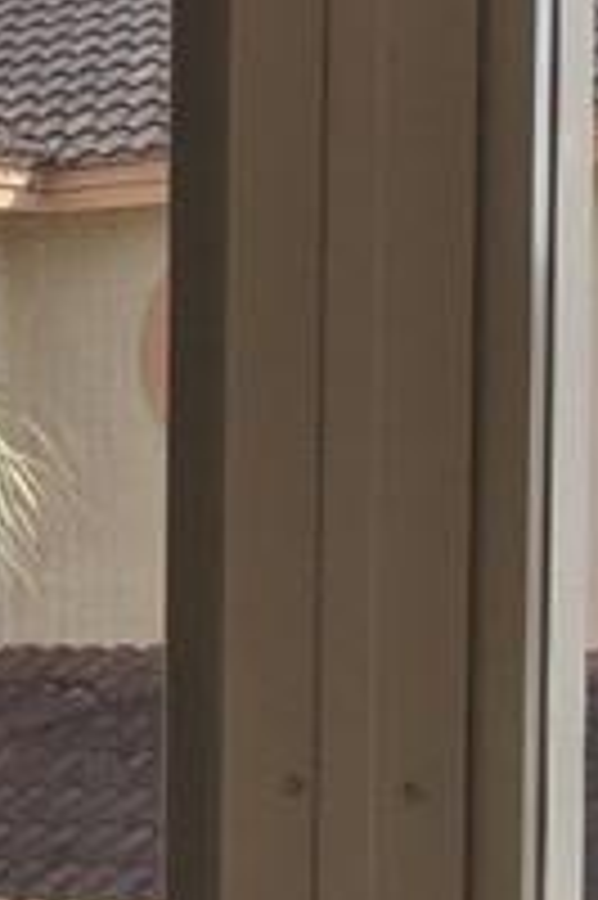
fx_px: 3594
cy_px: 927
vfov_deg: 14.0
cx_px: -1250
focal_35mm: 144
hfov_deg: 8.0
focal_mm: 4.44
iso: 82
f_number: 1.8
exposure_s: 1/2128
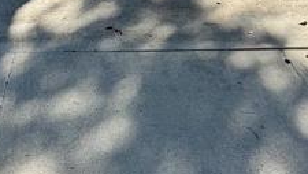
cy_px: -158
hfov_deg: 32.2
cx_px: 112
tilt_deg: -4.4
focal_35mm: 65
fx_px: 531
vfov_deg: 15.4
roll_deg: -1.1
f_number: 2.2
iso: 50
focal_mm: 2.22
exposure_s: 1/1256
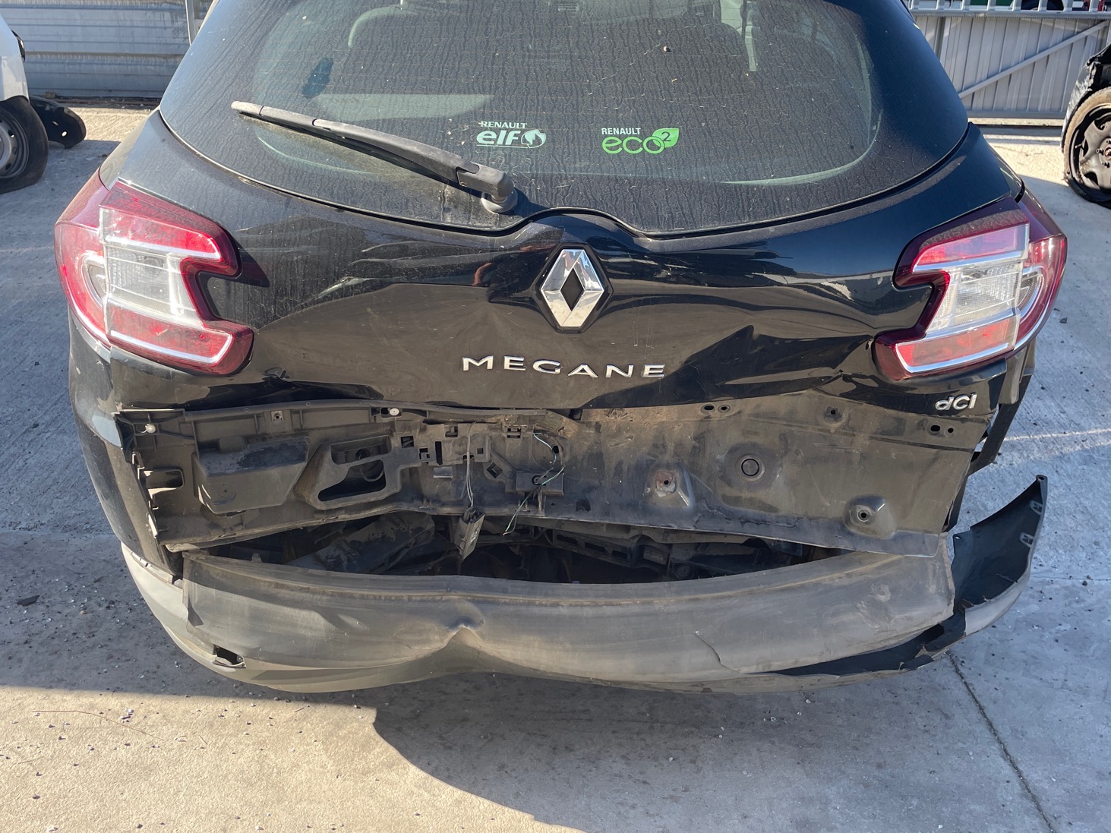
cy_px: 345
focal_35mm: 32
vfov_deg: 44.0
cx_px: 543
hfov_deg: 56.8
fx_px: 1027
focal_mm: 4.2
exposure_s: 1/447
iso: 32
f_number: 1.6
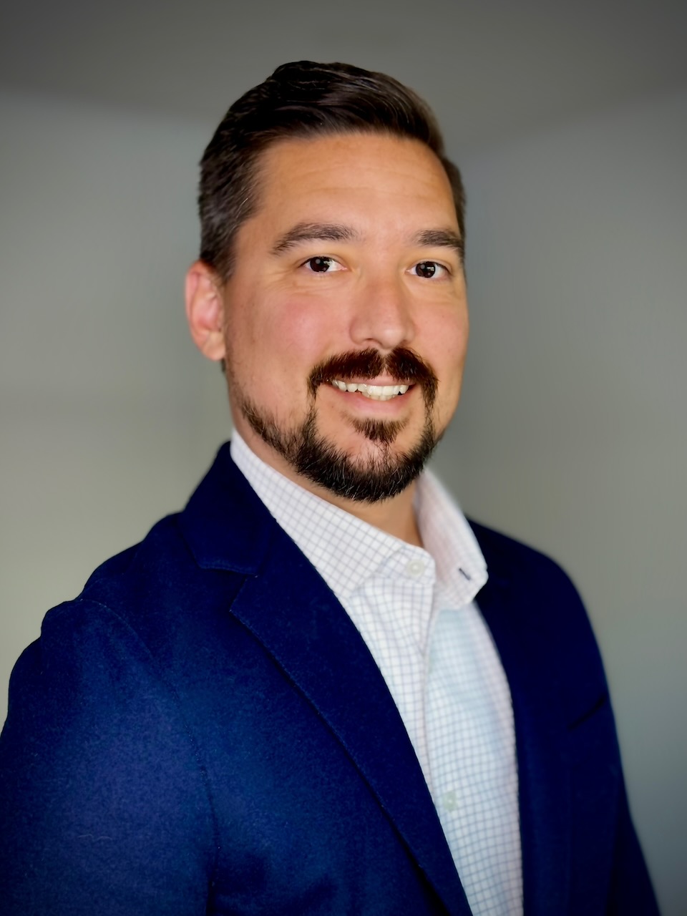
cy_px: 458
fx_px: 1270
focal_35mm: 48
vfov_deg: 39.7
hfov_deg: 30.3
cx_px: 344
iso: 100
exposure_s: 1/108
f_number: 1.78
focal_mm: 6.76
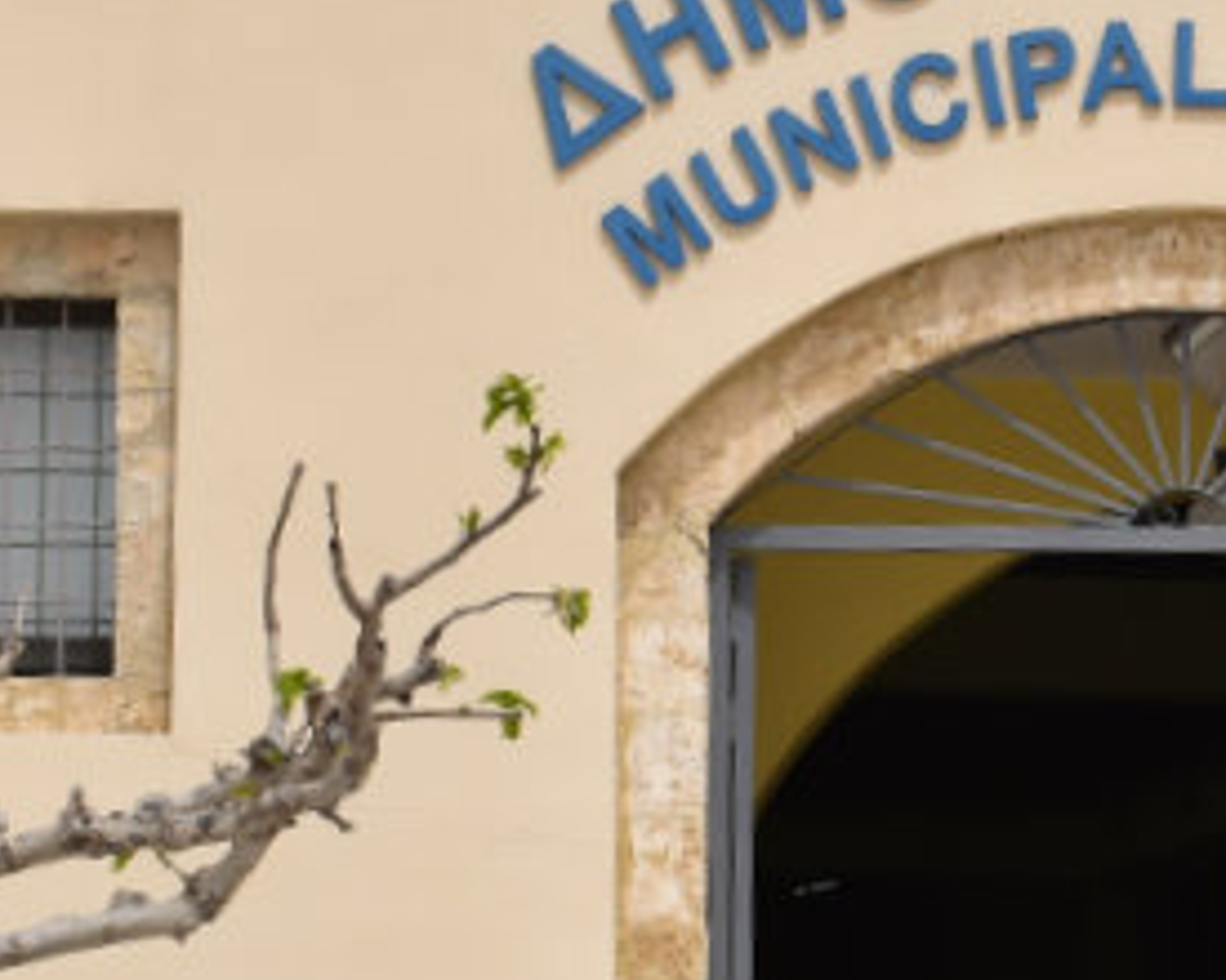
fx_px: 5905
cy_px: 679
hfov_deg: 11.7
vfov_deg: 9.5
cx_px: 1173
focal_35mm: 163
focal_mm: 31
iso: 220
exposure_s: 1/500
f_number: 11
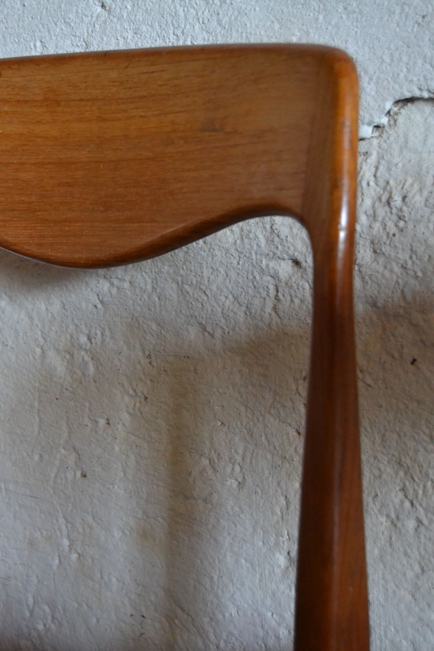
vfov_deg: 29.2
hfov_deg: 19.7
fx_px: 1248
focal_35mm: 69
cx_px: 217
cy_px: 326
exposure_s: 1/60
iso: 3200
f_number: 5.3
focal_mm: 46
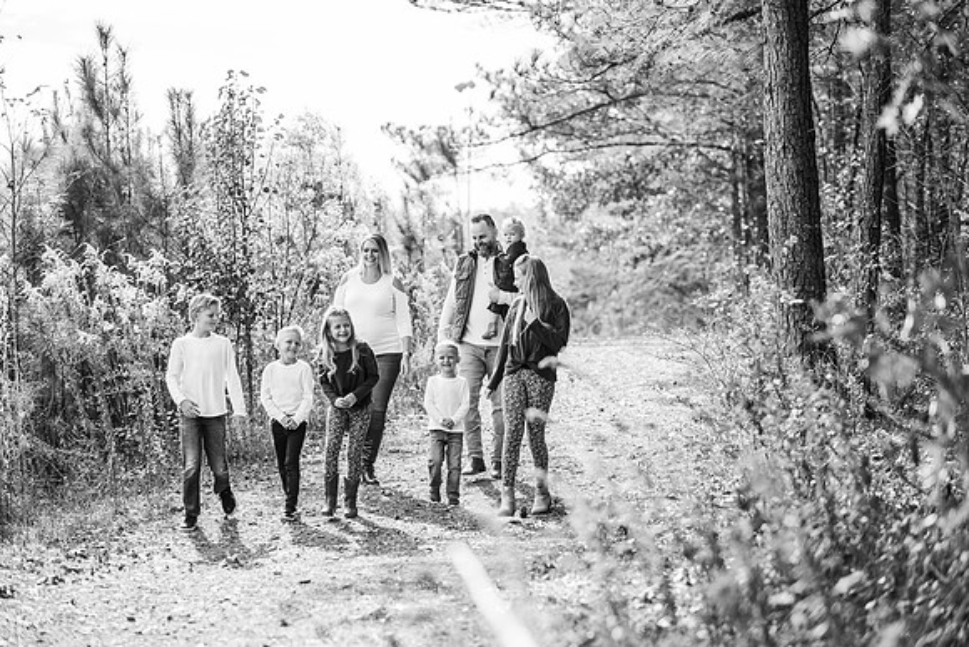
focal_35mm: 85
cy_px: 324
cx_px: 484
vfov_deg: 16.1
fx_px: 2288
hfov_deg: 23.9
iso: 100
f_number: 2.2
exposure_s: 1/1250
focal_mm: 85
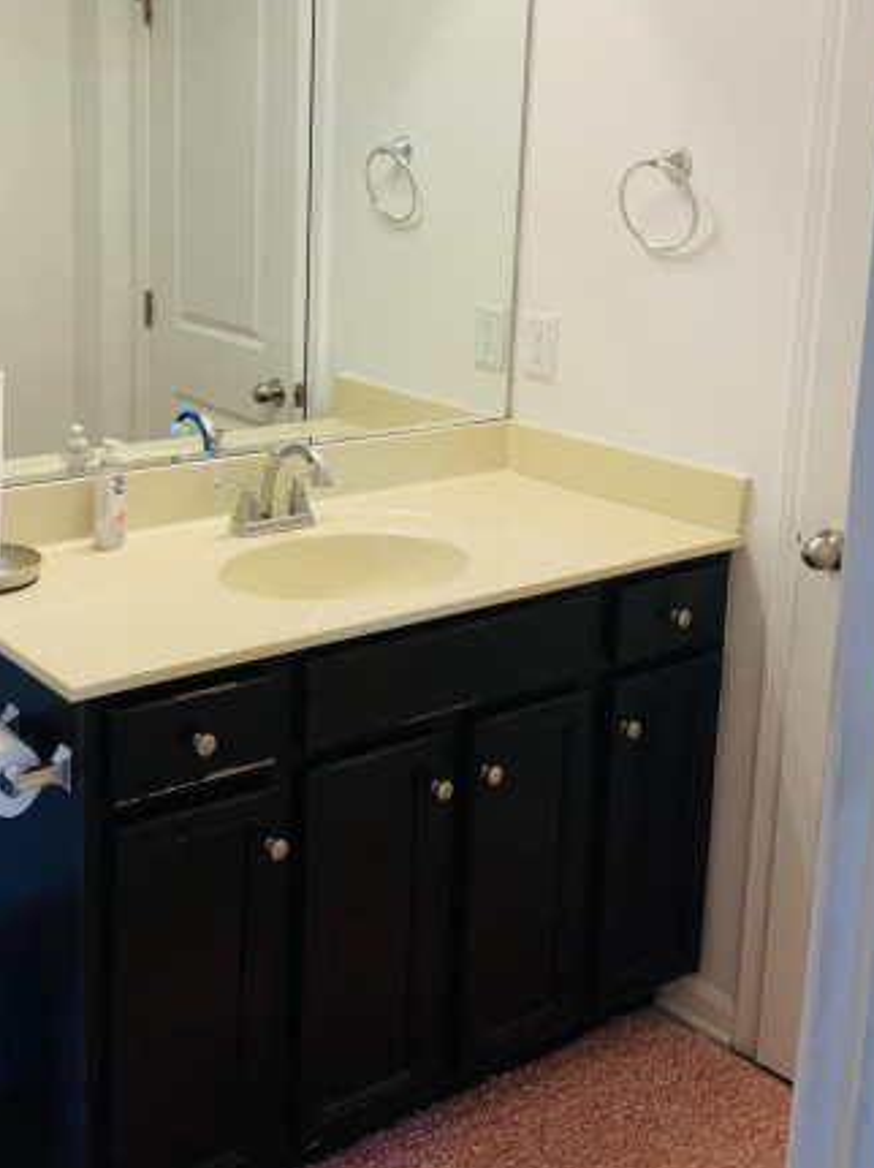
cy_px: 422
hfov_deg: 31.9
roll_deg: +0.3
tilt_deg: -12.8
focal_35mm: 45
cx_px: 285
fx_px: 1516
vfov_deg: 41.7
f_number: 1.8
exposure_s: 1/120
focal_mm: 3
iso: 50
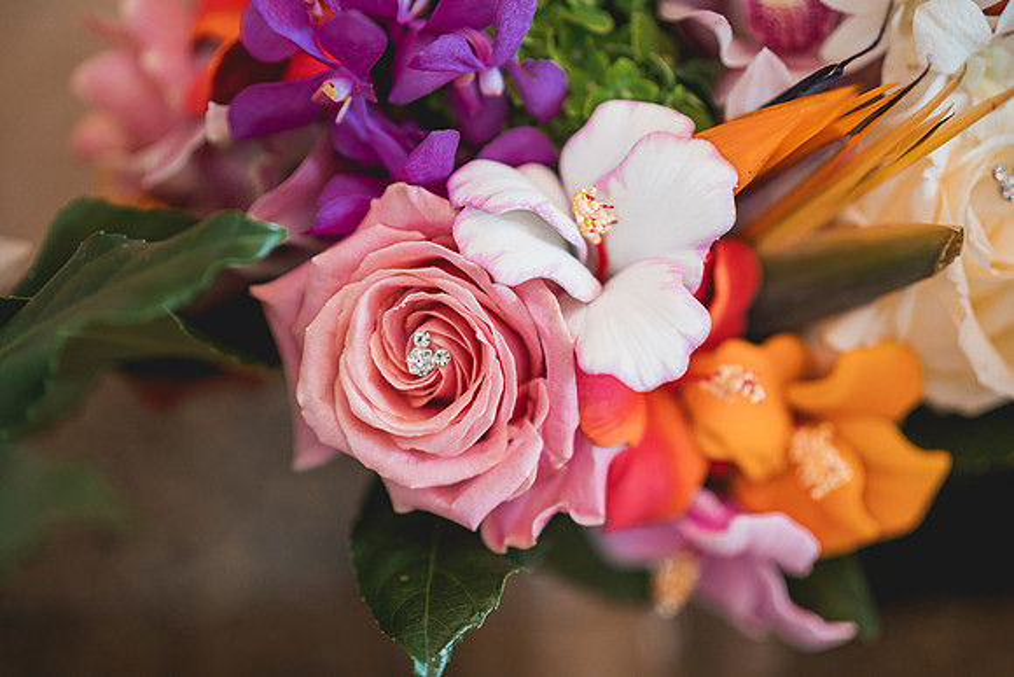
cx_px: 507
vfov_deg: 27.0
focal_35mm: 50
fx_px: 1409
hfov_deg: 39.6
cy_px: 338
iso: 1250
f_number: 1.4
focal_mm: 50
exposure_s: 1/320
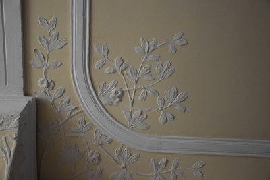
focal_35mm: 45
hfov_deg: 43.6
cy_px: 90
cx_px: 135
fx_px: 338
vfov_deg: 29.9
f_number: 4.2
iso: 3200
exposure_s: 1/320
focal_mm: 30
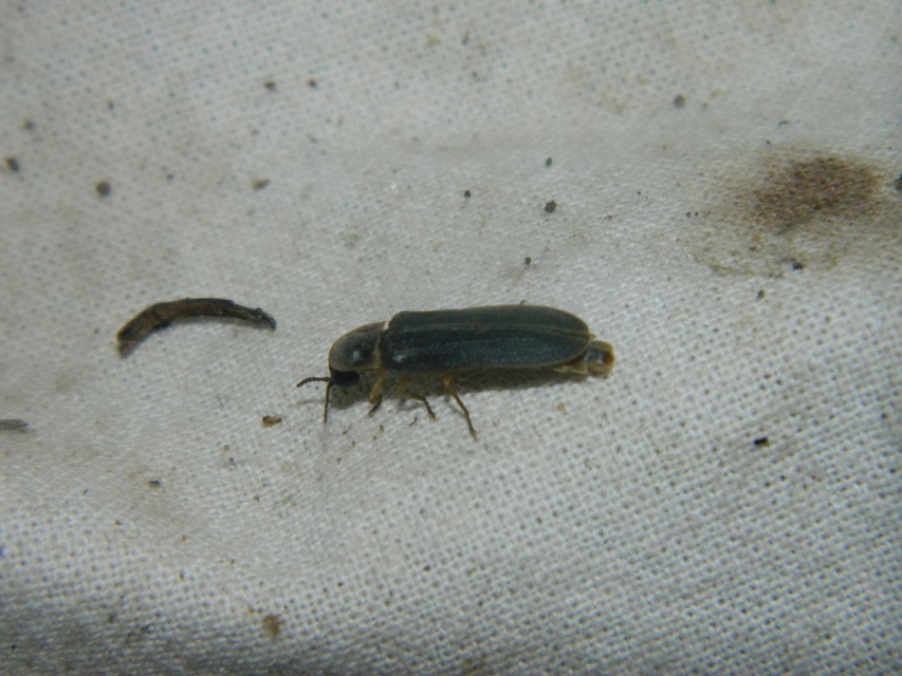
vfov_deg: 9.9
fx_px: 3909
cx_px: 451
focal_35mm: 150
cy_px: 338
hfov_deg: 13.2
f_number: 13.9
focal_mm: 27
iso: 200
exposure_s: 1/60
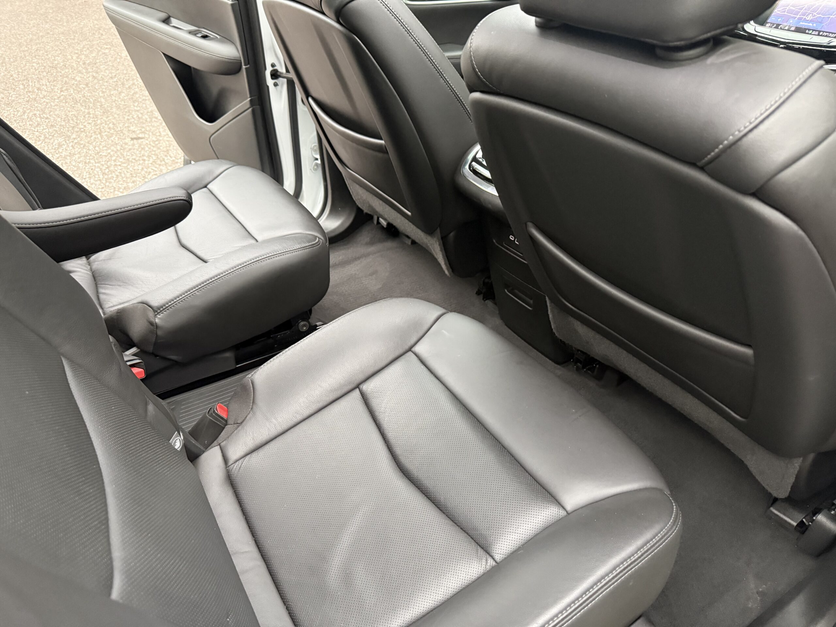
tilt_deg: -34.7
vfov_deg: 56.8
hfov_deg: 71.6
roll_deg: -0.8
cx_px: 418
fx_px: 580
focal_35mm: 24
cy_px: 314
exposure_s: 1/40
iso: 800
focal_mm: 6.76
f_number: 1.78
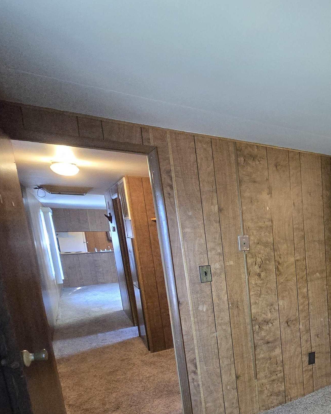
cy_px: 286
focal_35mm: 24
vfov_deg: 67.8
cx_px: 374
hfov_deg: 43.6
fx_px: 294
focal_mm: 2.2
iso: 1250
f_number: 2.2
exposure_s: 1/60
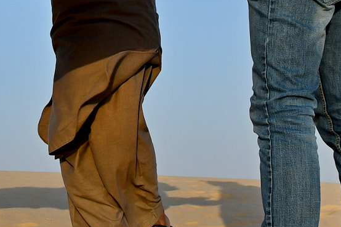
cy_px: -26
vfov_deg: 12.1
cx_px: 50
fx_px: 1051
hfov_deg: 18.2
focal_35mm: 111
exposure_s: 1/400
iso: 100
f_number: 8
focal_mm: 20
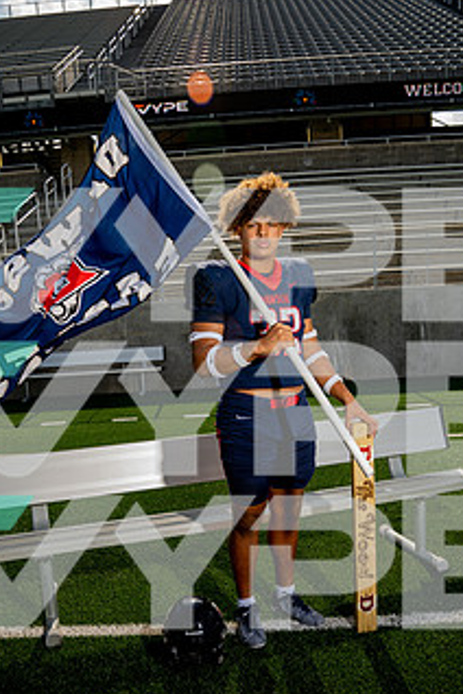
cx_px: 229
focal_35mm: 34
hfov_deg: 38.9
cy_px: 410
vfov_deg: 55.5
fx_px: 656
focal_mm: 24
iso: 100
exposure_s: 1/250
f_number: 6.3
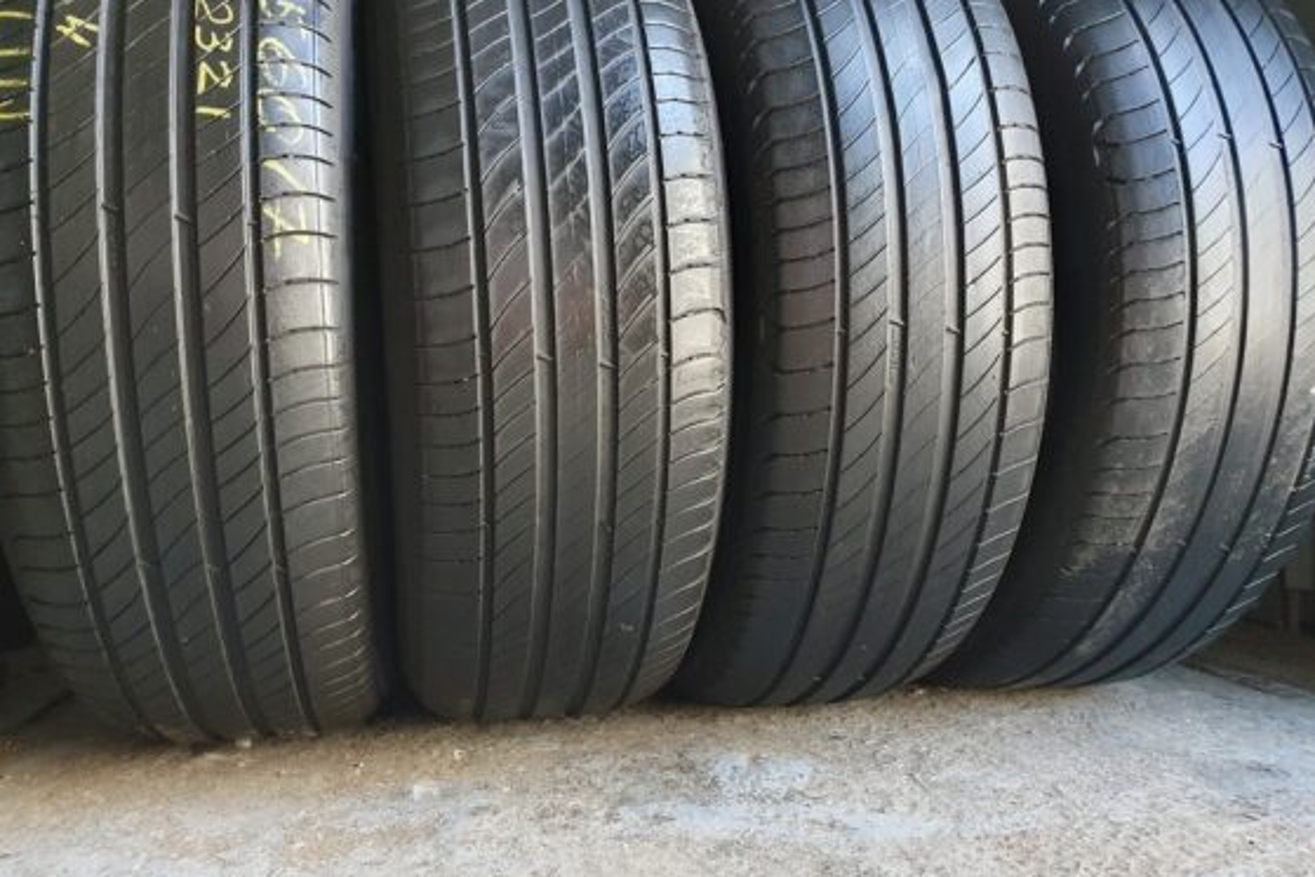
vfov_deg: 45.0
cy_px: 473
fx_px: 1060
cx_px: 649
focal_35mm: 29
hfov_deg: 63.6
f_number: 2.4
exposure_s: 1/50
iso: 800
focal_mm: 4.32
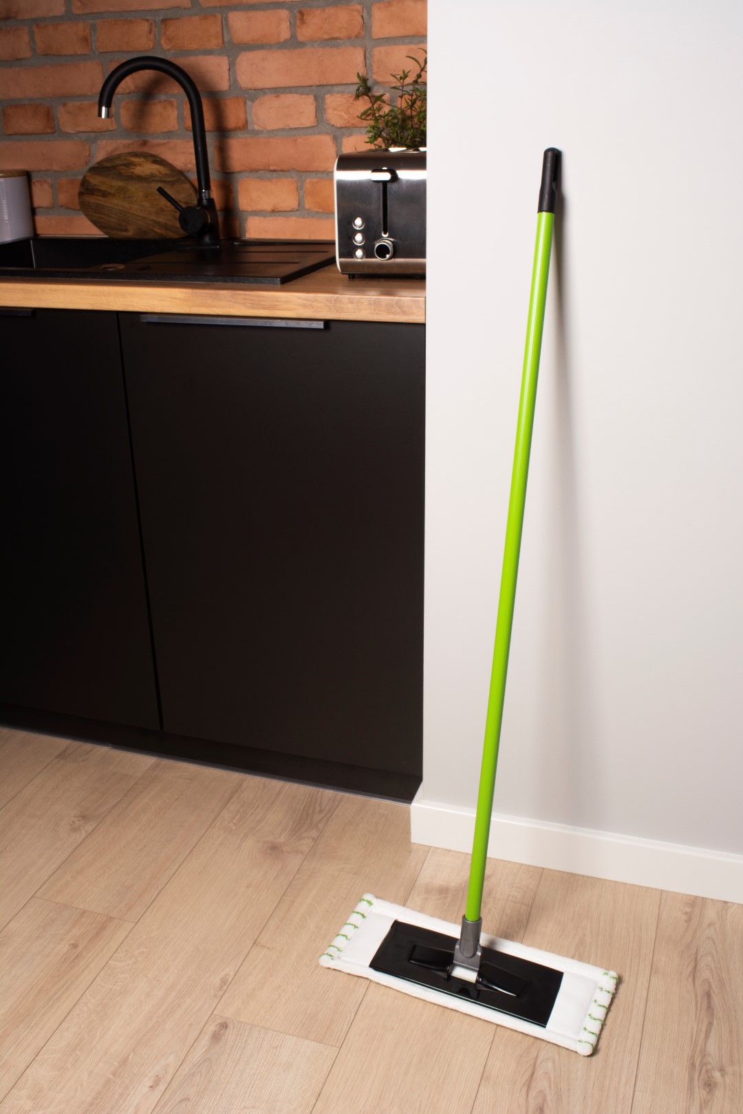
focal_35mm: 36
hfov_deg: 36.9
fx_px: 1114
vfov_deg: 53.1
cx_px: 372
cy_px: 557
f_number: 13
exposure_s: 1/100
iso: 125
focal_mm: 24
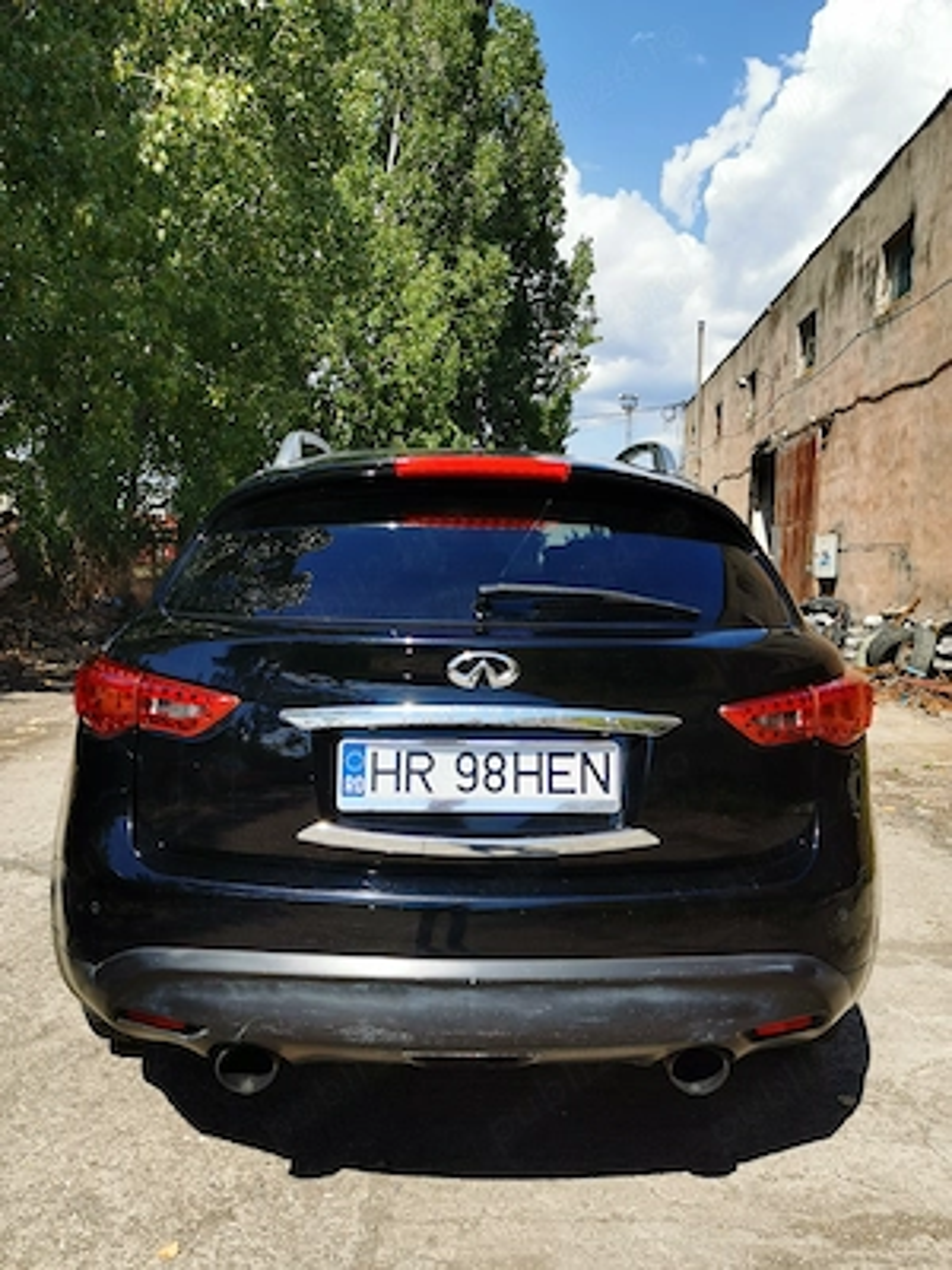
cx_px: 476
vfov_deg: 61.7
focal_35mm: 29
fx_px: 1063
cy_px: 635
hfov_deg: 48.2
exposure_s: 1/3717
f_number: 1.6
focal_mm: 5.56
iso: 50
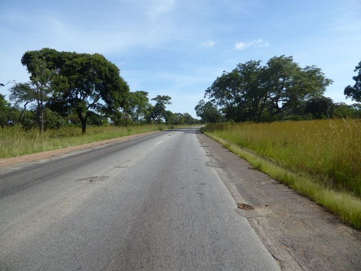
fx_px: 261
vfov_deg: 54.9
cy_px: 136
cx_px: 180
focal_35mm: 25
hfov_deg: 69.4
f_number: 3.3
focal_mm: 4.3
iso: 80
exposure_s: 1/800
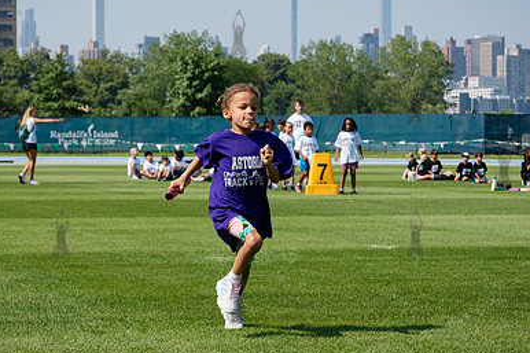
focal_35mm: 114
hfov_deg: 17.9
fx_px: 1678
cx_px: 237
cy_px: 176
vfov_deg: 12.0
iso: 400
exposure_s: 1/1600
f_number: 5.6
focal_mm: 62
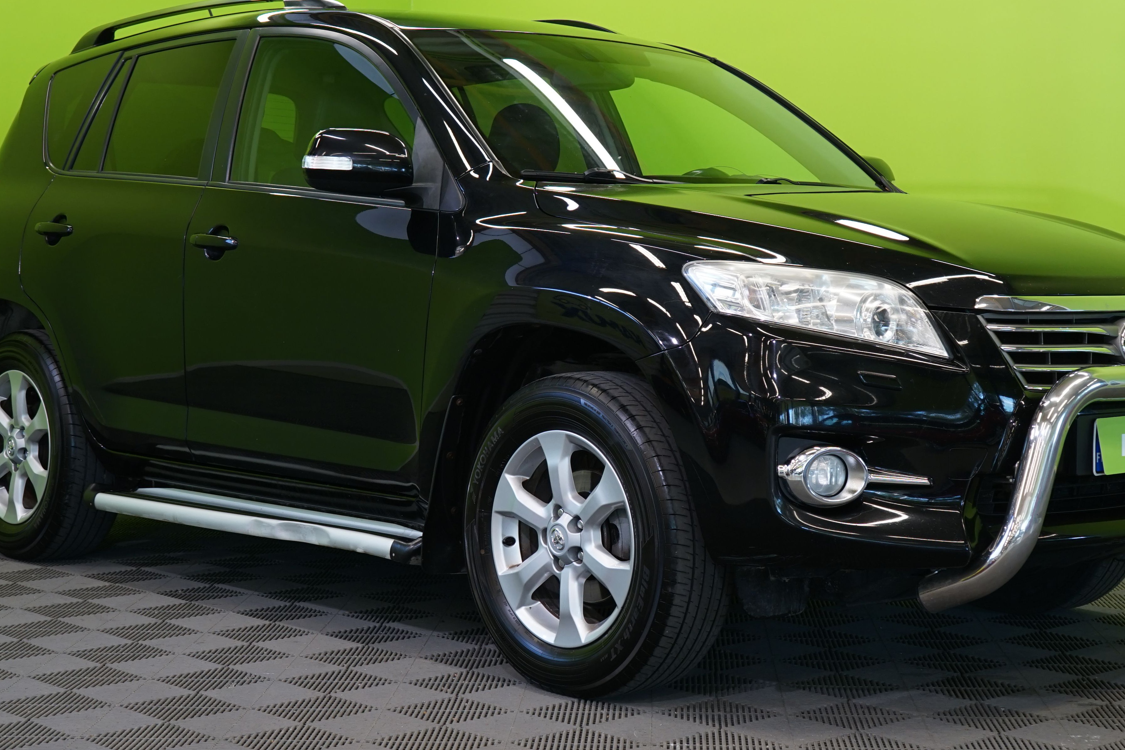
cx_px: 633
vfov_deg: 20.9
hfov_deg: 30.9
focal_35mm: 65
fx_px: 2031
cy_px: 328
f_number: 5.6
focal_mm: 39
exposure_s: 1/30
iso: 400
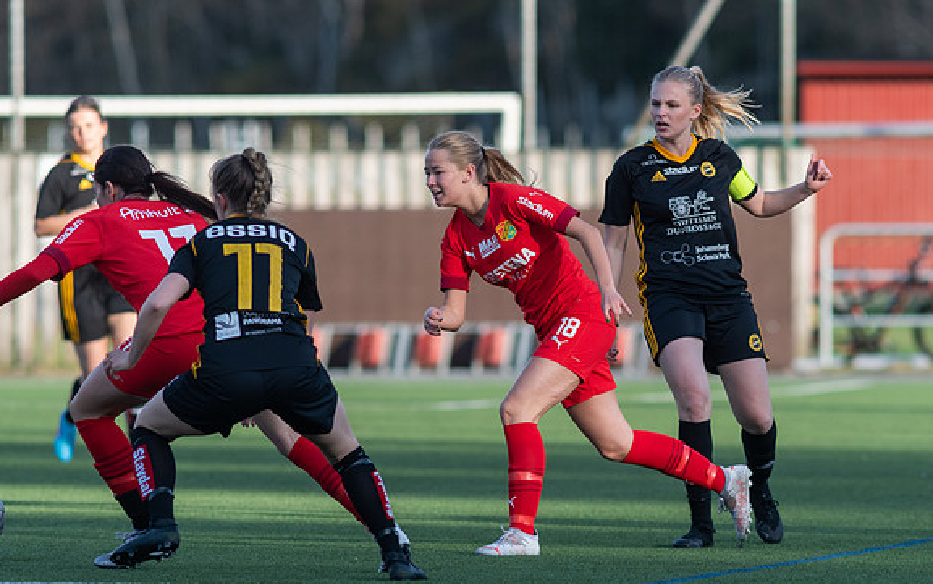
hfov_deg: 4.1
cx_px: 513
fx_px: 13175
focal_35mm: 518
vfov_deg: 2.5
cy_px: 341
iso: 280
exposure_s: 1/1600
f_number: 3.5
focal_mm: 300
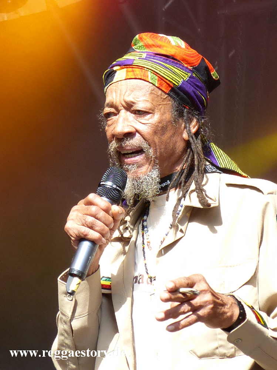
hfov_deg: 15.7
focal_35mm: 94
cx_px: 138
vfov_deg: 20.9
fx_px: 1004
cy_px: 185
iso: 100
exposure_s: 1/250
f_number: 4
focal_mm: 16.9
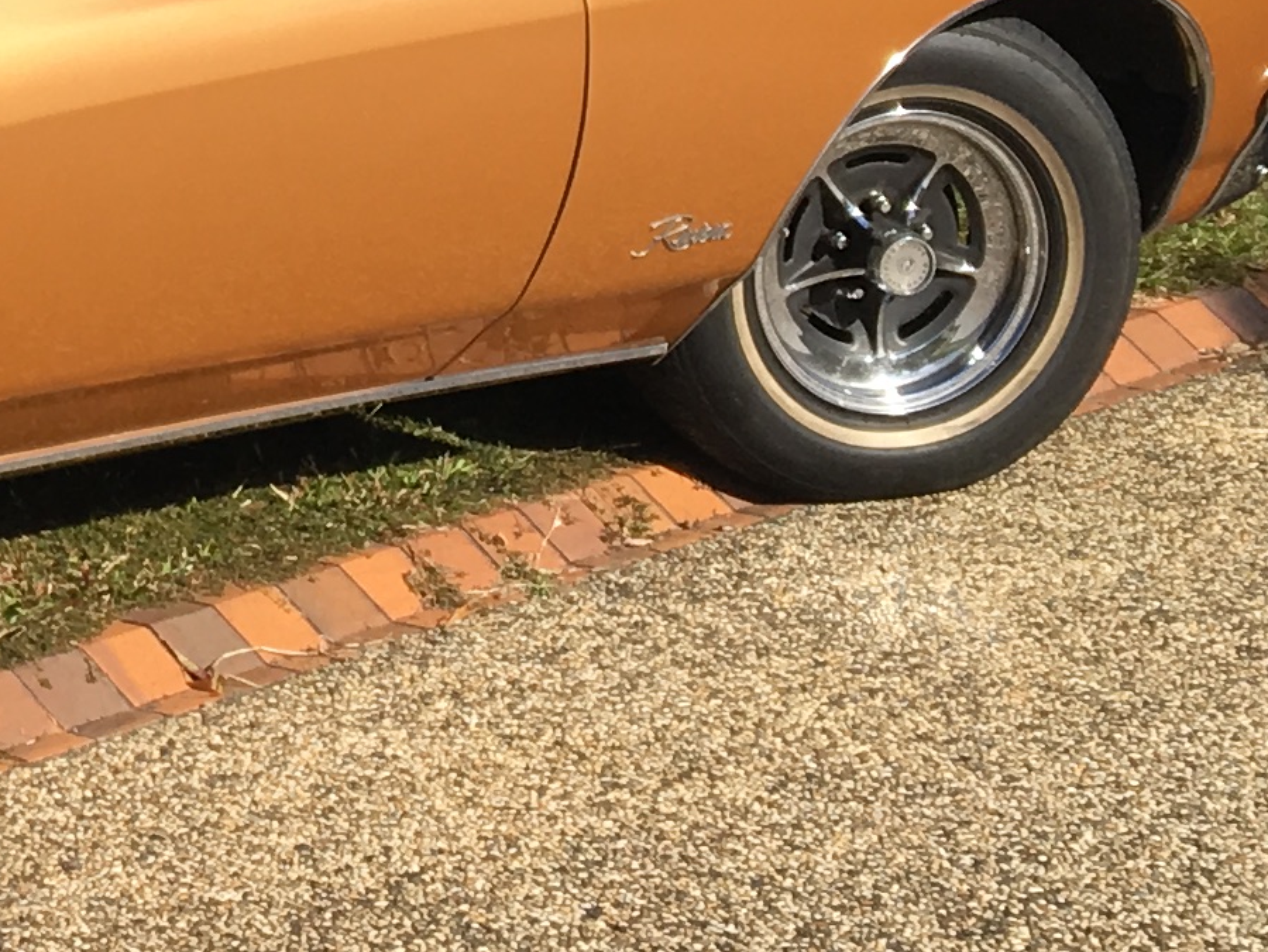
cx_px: -649
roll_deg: -0.5
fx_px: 4764
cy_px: -343
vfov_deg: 11.1
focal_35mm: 130
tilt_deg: -0.3
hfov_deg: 14.2
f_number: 2.2
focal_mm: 4.15
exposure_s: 1/1282
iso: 25
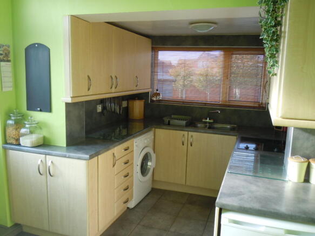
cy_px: 118
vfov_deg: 46.8
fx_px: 273
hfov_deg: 60.0
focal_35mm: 30
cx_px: 158
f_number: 3.5
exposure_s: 1/60
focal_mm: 5.4
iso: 160
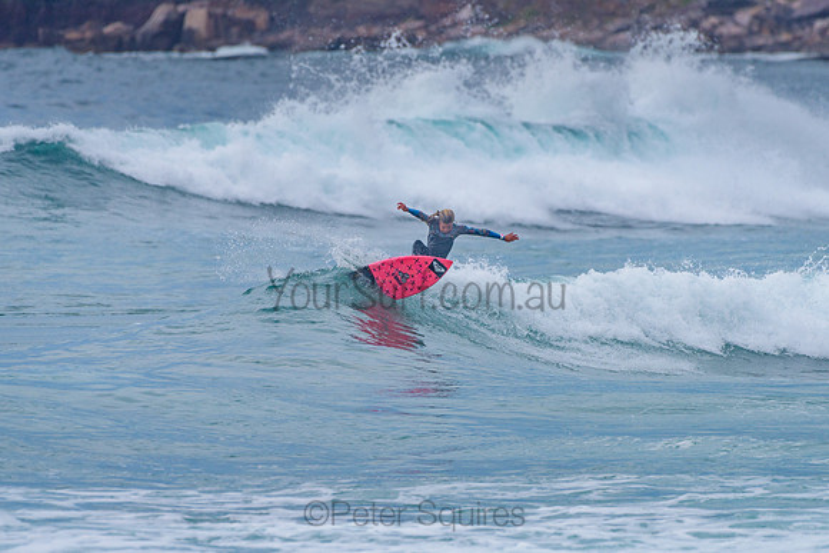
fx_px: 14110
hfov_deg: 3.4
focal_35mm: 613
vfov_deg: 2.2
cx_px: 409
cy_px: 339
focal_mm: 500
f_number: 5.6
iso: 200
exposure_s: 1/2000
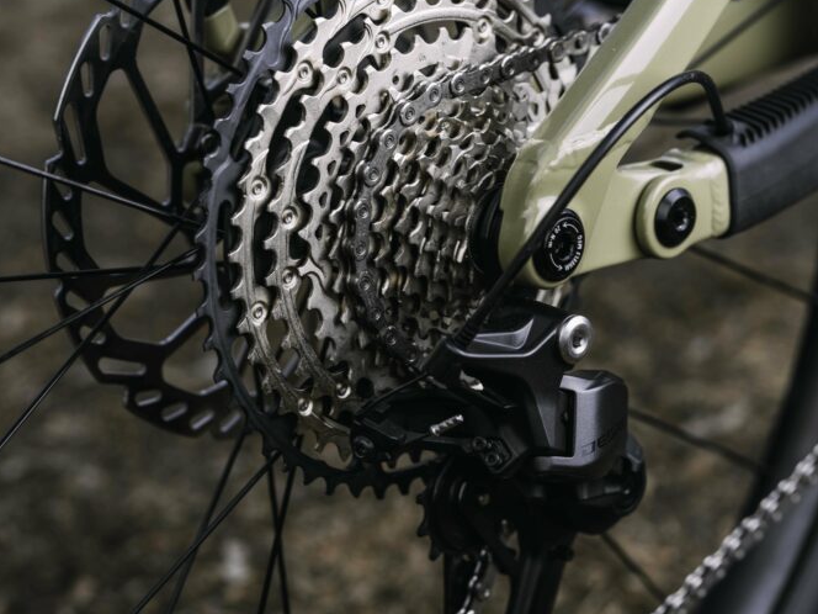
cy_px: 259
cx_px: 464
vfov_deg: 13.7
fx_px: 2552
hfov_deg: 18.2
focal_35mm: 108
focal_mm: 90
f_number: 4.8
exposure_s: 1/60
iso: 64
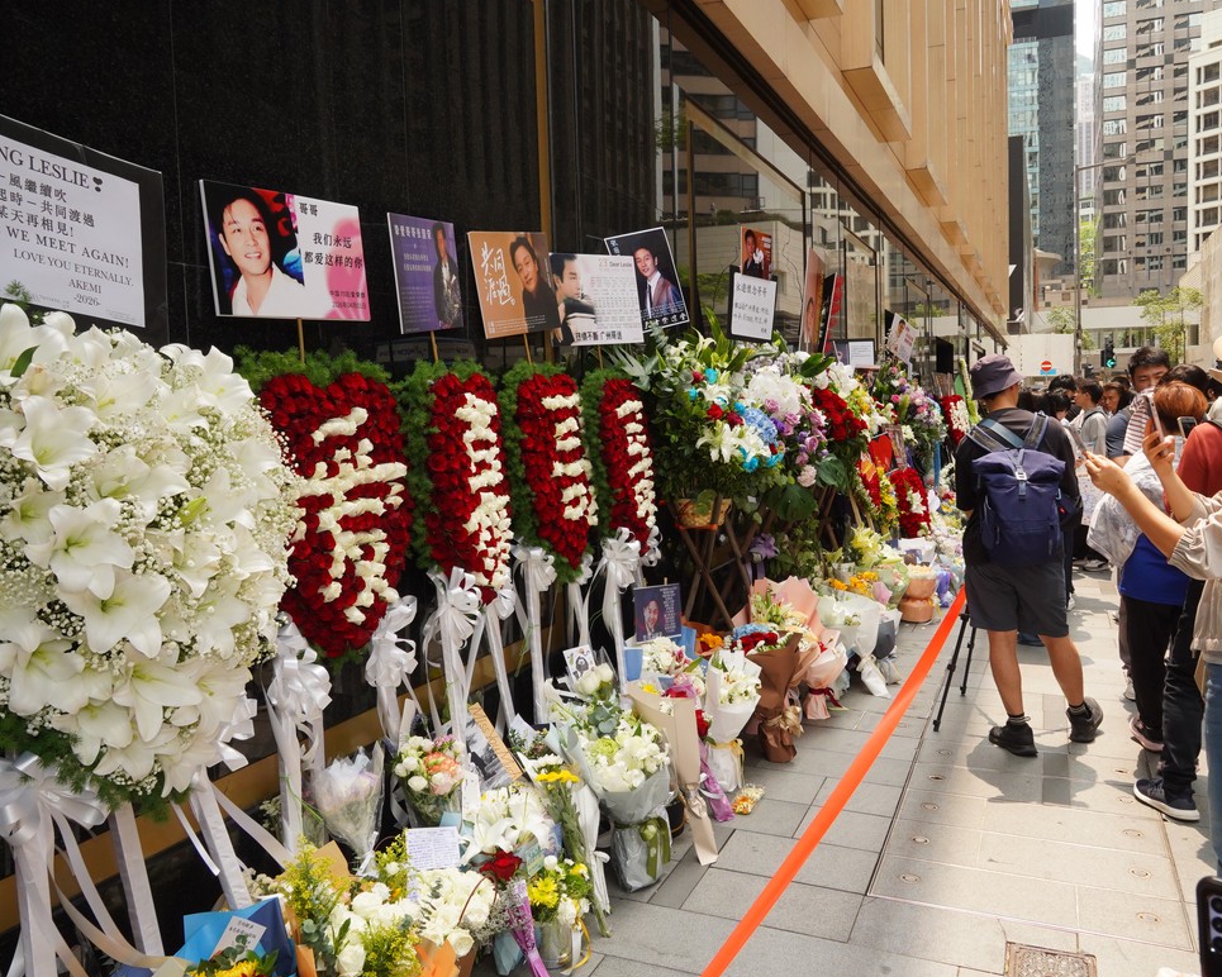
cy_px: 476
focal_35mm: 28
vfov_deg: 51.5
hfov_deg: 62.2
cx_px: 638
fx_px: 1013
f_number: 14
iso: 1250
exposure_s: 1/250
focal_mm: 24
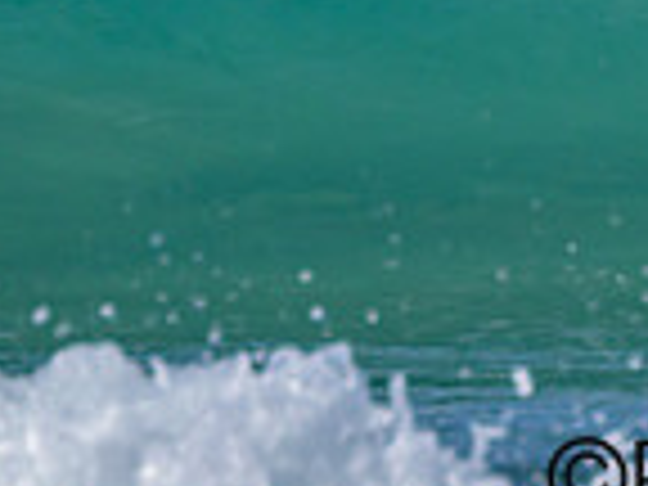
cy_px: -512
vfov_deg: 0.4
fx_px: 79259
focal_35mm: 4234
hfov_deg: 0.5
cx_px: 916
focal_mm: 800
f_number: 11
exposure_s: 1/800
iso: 450
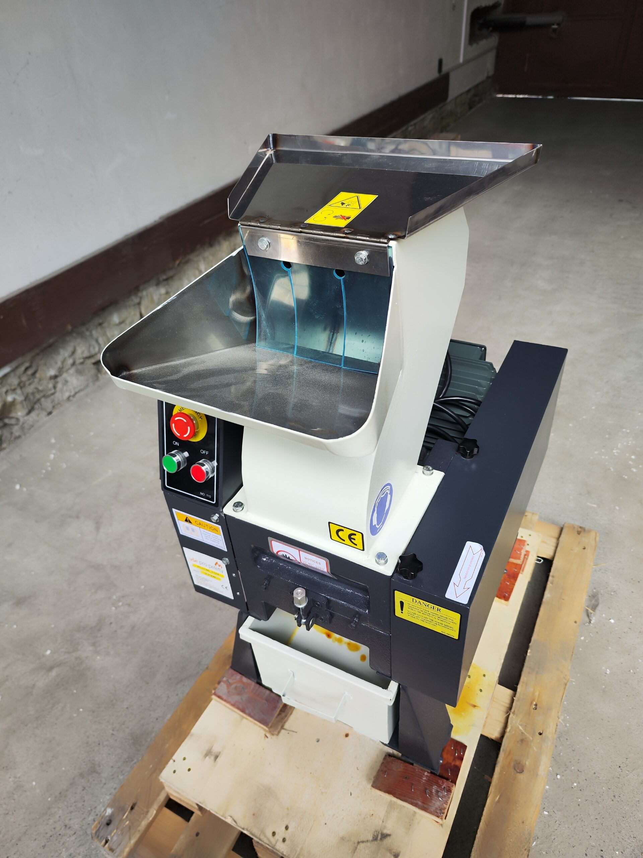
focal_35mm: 23
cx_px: 322
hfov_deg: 58.9
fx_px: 570
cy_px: 429
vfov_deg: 73.9
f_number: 1.69
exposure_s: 1/100
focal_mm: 7.01
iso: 115
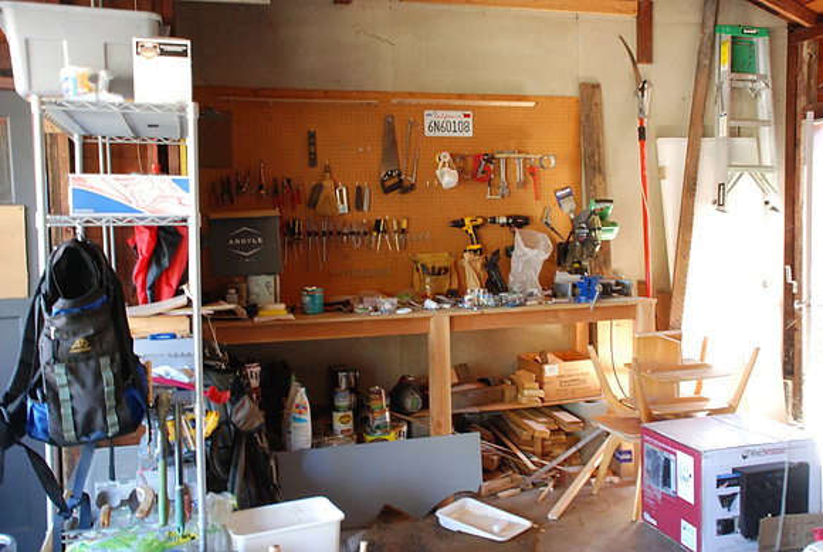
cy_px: 276
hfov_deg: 57.1
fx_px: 756
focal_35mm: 33
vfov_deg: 40.1
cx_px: 412
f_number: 3.8
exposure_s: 1/15
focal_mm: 22
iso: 800
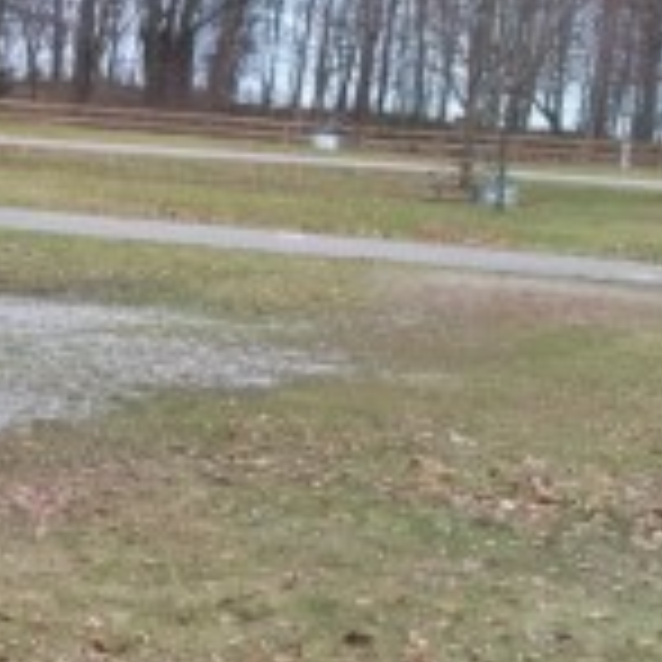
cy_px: 272
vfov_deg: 16.1
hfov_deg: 14.7
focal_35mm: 108
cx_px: -399
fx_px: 2337
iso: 400
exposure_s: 1/160
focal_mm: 6.2
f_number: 8.3
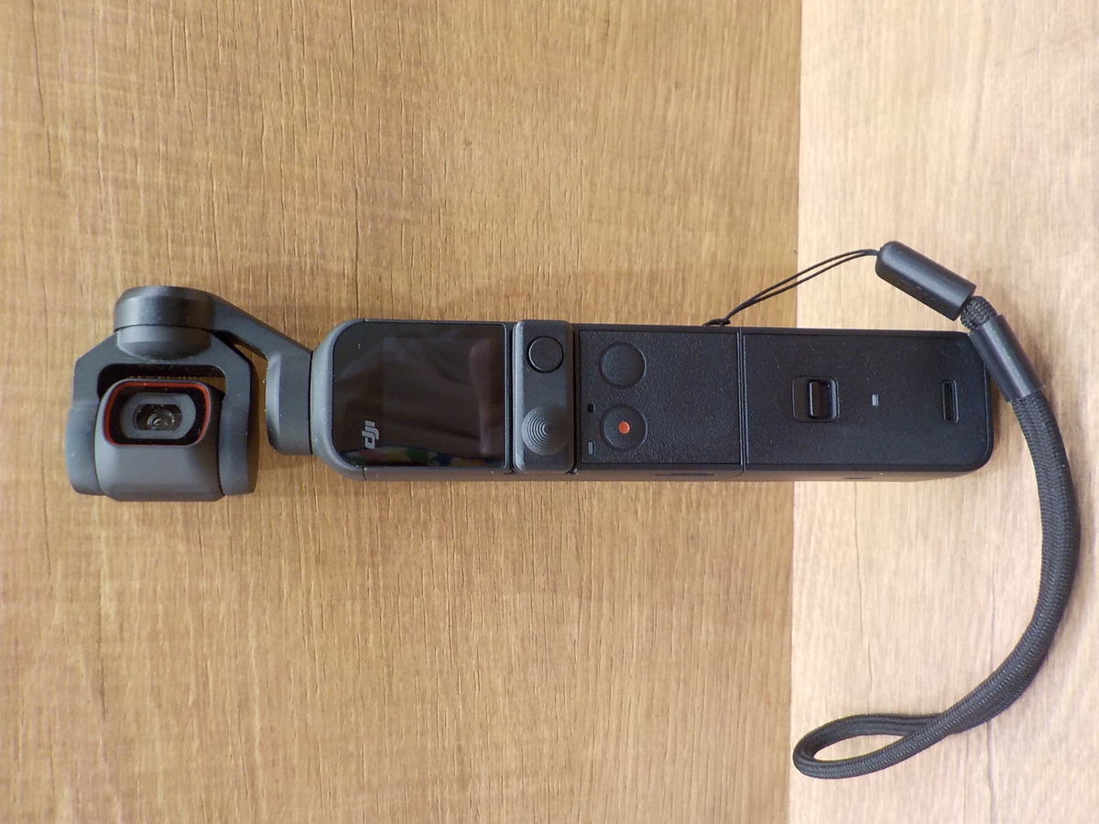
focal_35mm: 30
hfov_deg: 60.0
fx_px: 952
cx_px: 550
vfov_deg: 46.8
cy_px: 412
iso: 220
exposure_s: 1/30
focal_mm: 4.1
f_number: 3.3
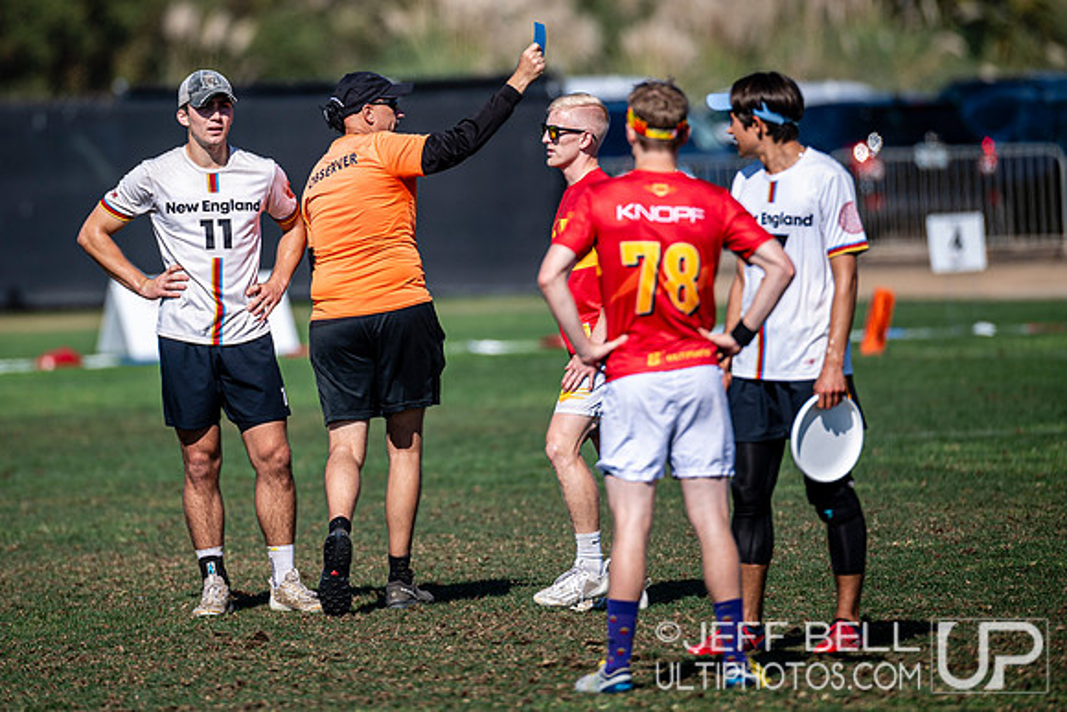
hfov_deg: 4.8
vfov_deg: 3.2
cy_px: 228
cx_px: 434
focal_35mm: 427
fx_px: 12653
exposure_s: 1/2500
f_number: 3.2
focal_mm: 300
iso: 125
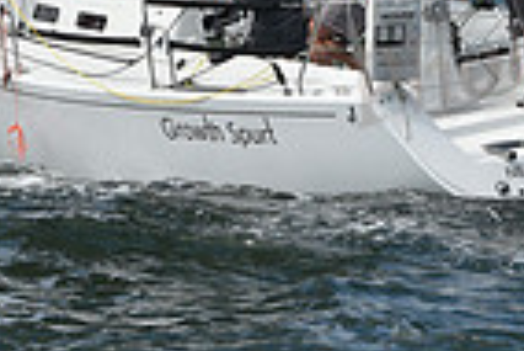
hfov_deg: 7.2
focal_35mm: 285
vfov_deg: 4.8
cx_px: 162
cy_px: -109
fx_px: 4153
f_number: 9
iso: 320
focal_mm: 70
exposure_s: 1/1000
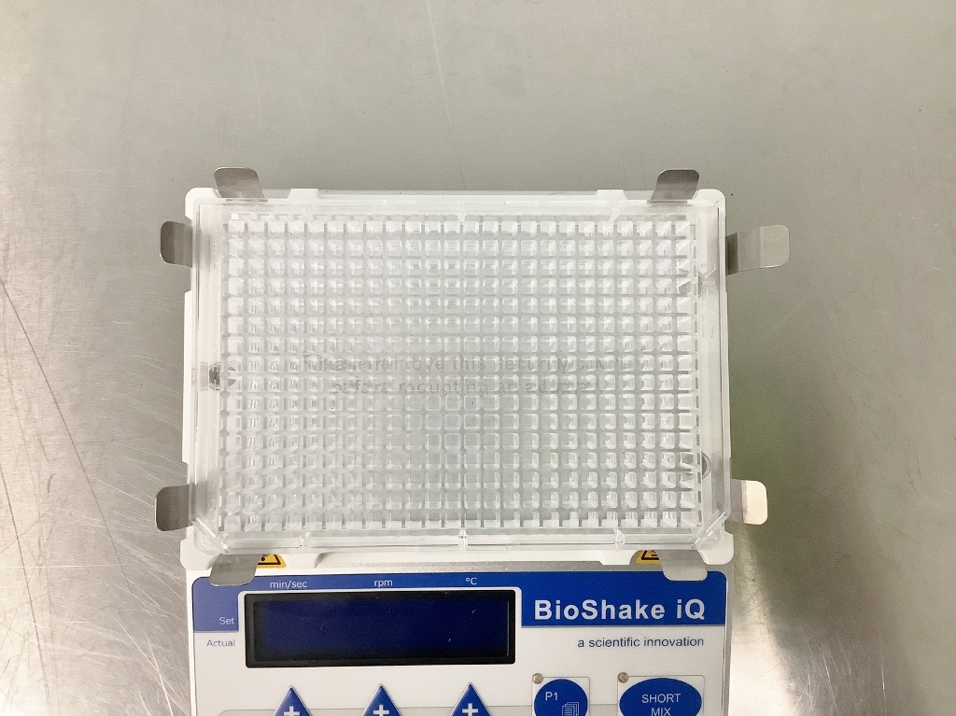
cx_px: 478
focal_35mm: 31
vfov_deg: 45.4
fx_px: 856
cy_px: 358
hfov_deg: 58.4
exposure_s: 1/60
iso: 250
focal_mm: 3.3
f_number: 2.4
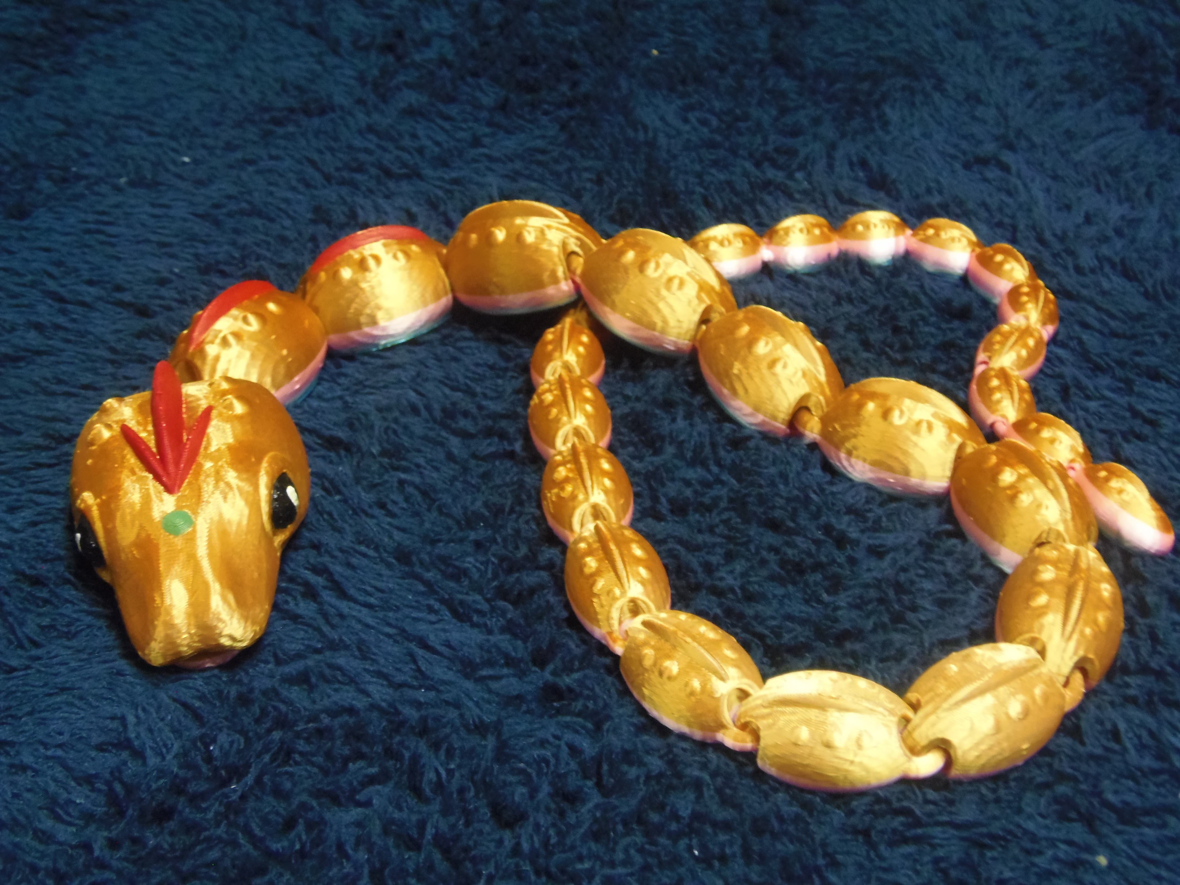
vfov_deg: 34.3
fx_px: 1432
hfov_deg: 44.8
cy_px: 442
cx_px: 590
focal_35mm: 42
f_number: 3.6
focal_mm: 7.8
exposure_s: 1/13
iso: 400
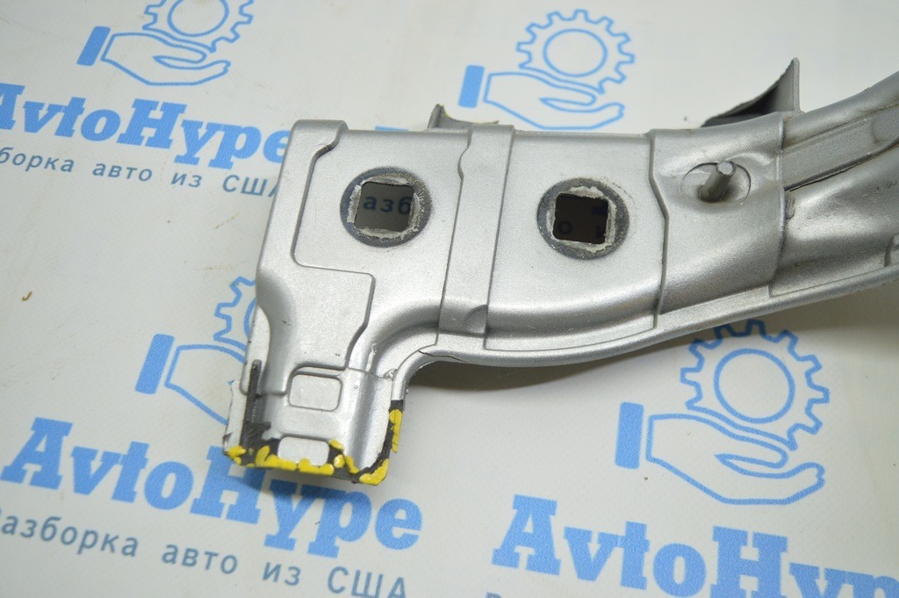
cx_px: 450
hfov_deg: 53.2
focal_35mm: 36
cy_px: 299
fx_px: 898
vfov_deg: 36.8
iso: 400
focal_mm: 24
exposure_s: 1/60
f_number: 4
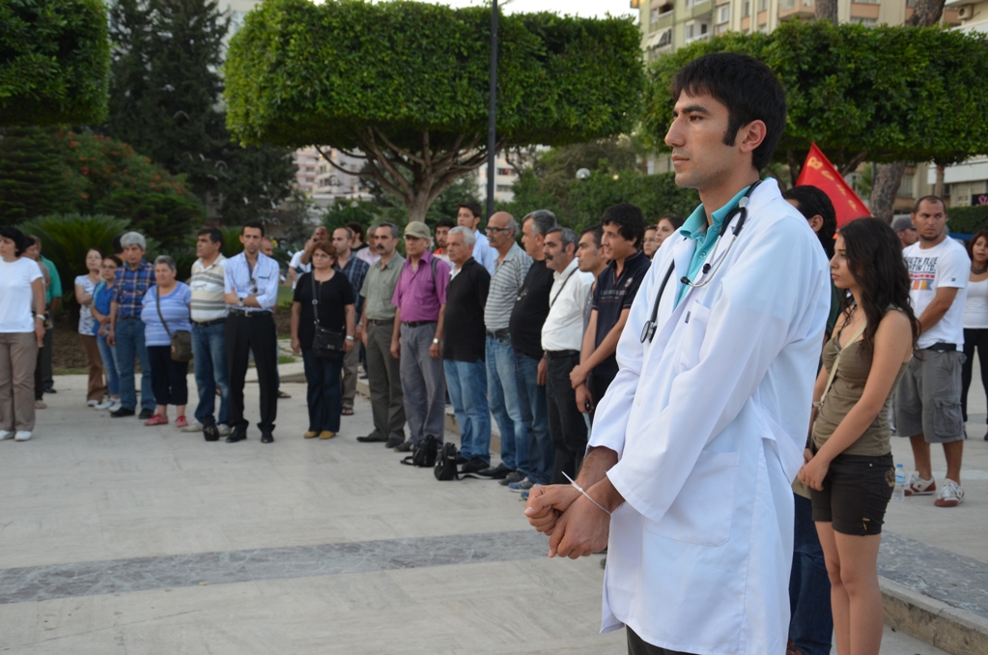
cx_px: 494
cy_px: 328
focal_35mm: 45
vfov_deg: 29.7
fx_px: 1233
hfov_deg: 43.7
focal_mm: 30
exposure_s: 1/125
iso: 400
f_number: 5.6
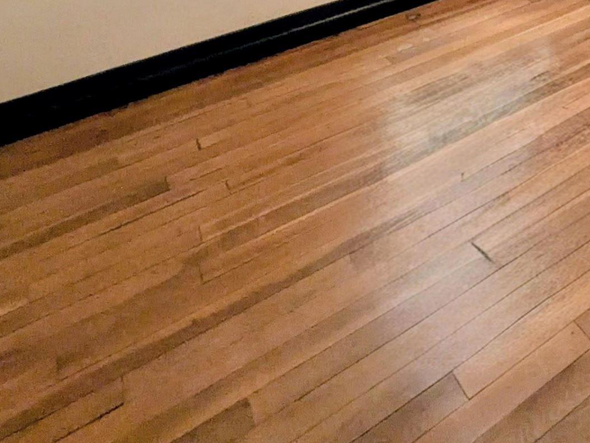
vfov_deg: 26.7
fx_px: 699
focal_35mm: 41
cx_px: 655
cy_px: -199
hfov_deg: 37.8
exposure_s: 1/120
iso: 139
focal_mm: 1.85
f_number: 2.2
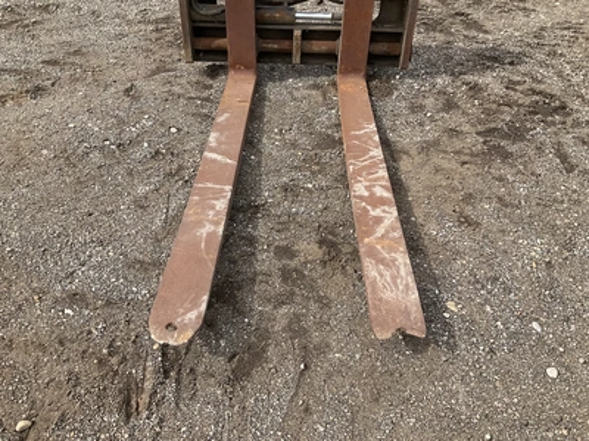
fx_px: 493
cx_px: 294
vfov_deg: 48.2
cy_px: 220
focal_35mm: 29
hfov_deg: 61.7
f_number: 1.8
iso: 25
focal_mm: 3
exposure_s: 1/709
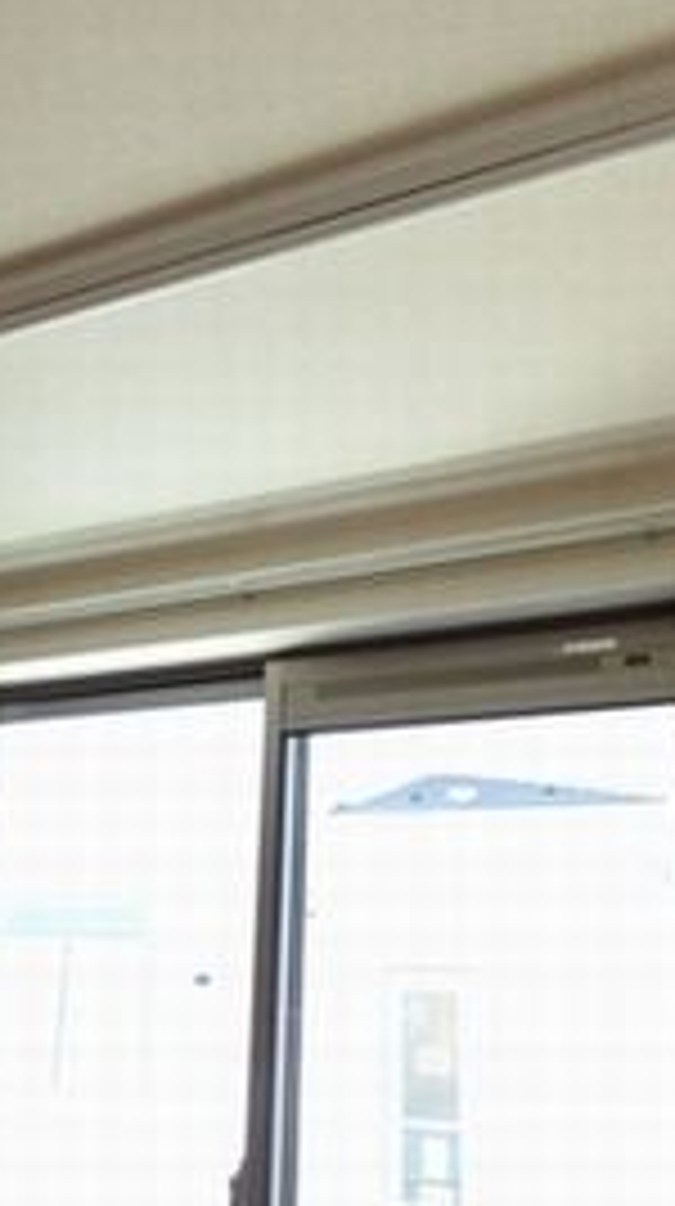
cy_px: 634
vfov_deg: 56.7
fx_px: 1118
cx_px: 225
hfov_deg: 33.3
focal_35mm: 35
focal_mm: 3.58
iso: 100
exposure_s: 1/25
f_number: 2.8
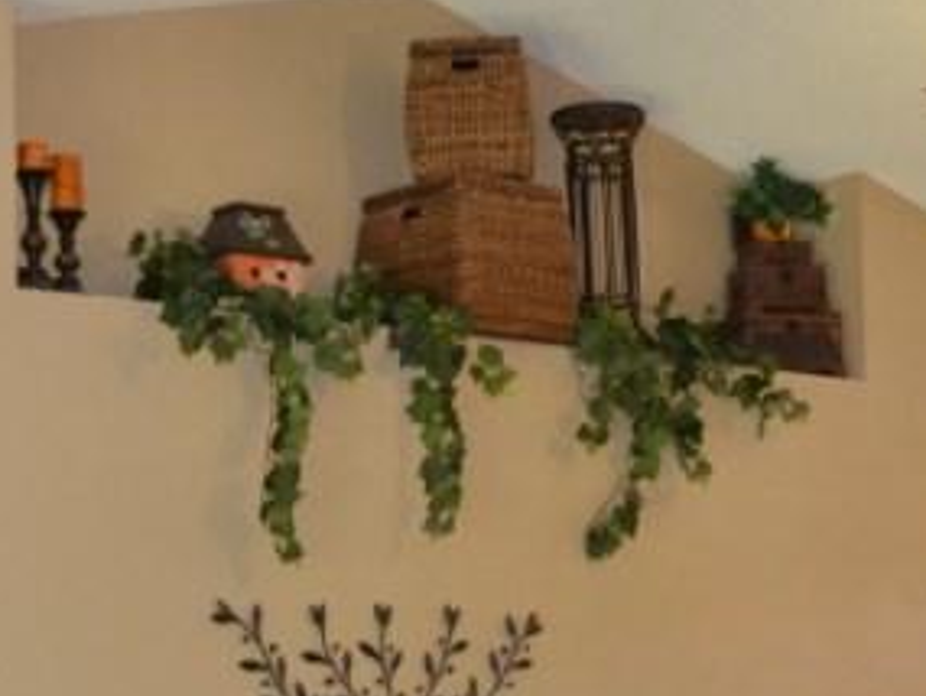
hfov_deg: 23.5
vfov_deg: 17.3
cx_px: 400
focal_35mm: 83
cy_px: 727
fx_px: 2221
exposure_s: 1/60
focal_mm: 16
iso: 1600
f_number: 3.5
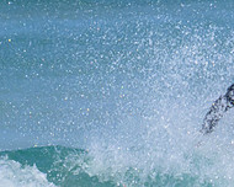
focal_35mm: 3118
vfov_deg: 0.5
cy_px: 228
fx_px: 21594
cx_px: 325
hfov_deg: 0.6
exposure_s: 1/2000
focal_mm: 800
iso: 900
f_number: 16
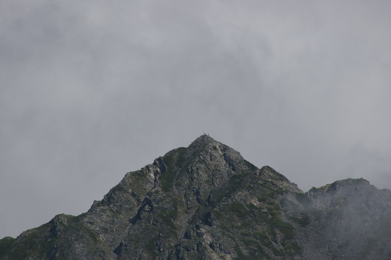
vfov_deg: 3.1
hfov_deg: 4.6
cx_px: 196
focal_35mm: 450
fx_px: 4883
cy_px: 130
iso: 200
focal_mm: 300
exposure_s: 1/750
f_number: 9.5
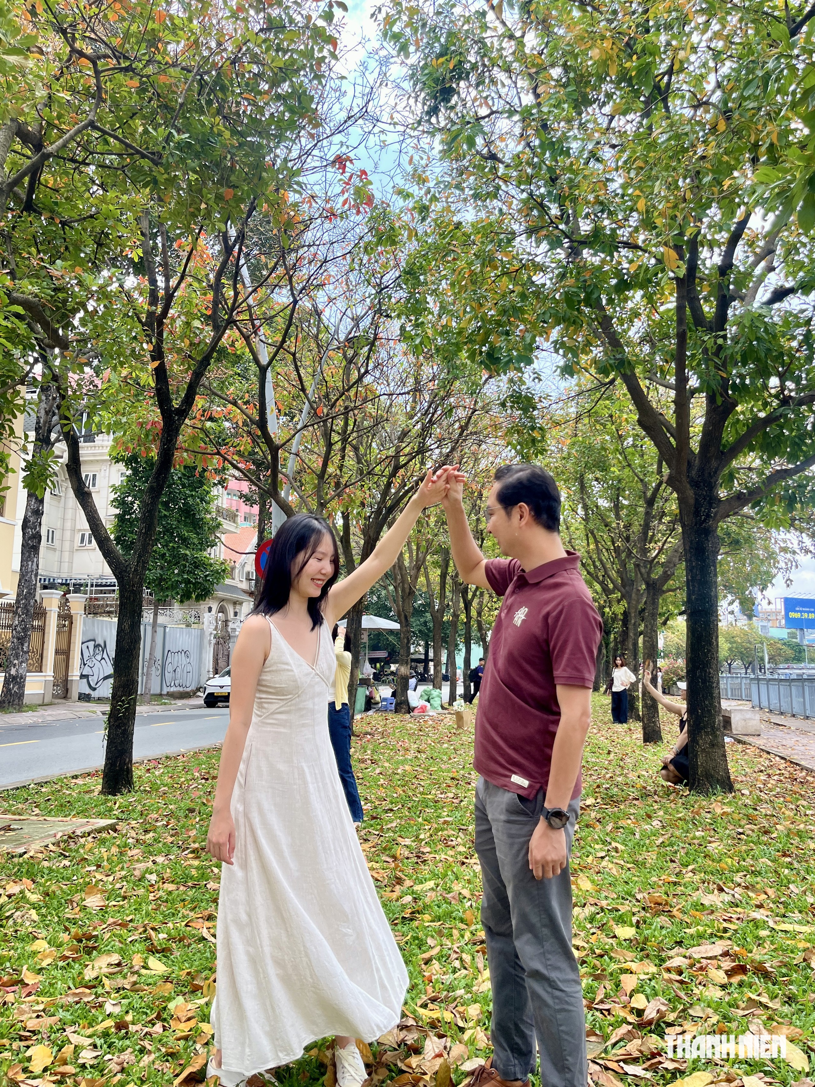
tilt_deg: +8.0
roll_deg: +1.3
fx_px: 816
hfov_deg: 53.1
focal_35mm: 26
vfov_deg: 67.3
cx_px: 408
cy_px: 544
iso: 50
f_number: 1.6
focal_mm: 5.1
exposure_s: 1/602
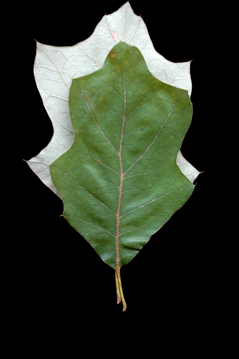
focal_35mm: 60
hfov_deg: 22.6
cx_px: 120
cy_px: 180
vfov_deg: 33.4
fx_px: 599
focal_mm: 40
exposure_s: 1/60
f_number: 3.5
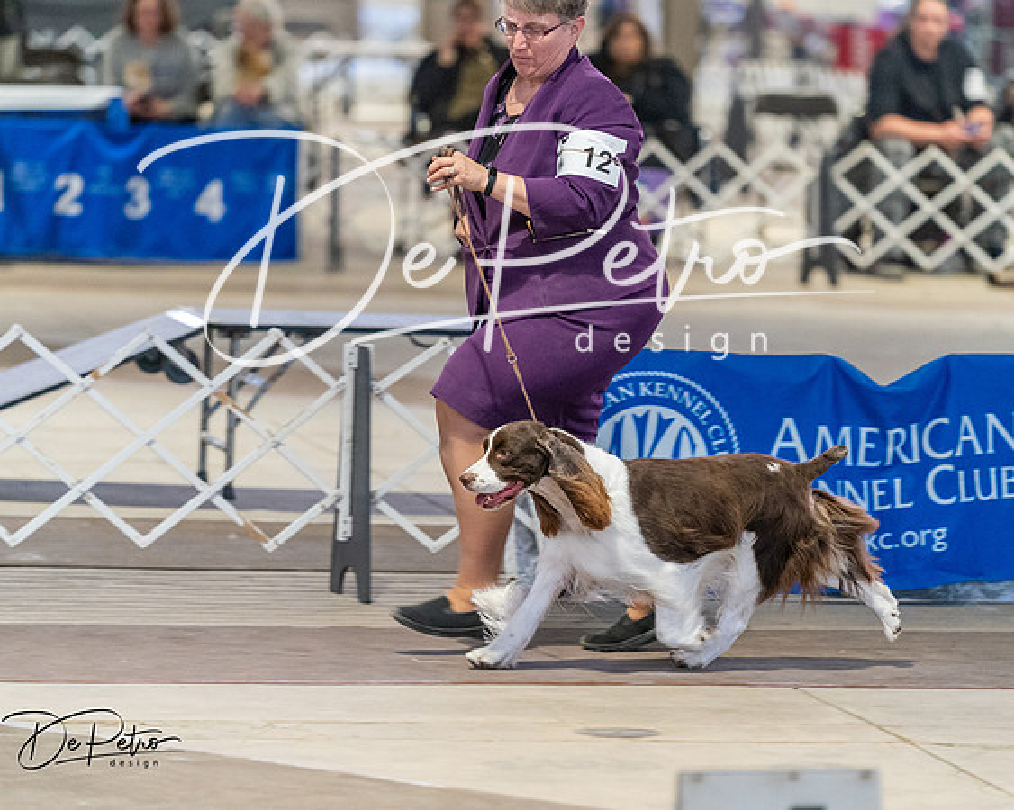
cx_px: 507
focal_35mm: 225
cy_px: 405
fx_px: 6757
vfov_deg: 6.9
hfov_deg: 8.6
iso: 6400
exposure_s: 1/250
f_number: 3.5
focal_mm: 200
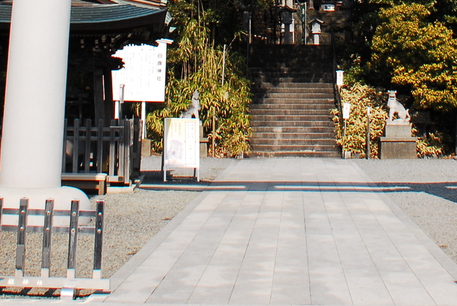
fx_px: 1201
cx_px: 281
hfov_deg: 21.5
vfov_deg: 13.8
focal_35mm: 94
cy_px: -116
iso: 200
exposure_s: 1/350
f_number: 8
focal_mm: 21
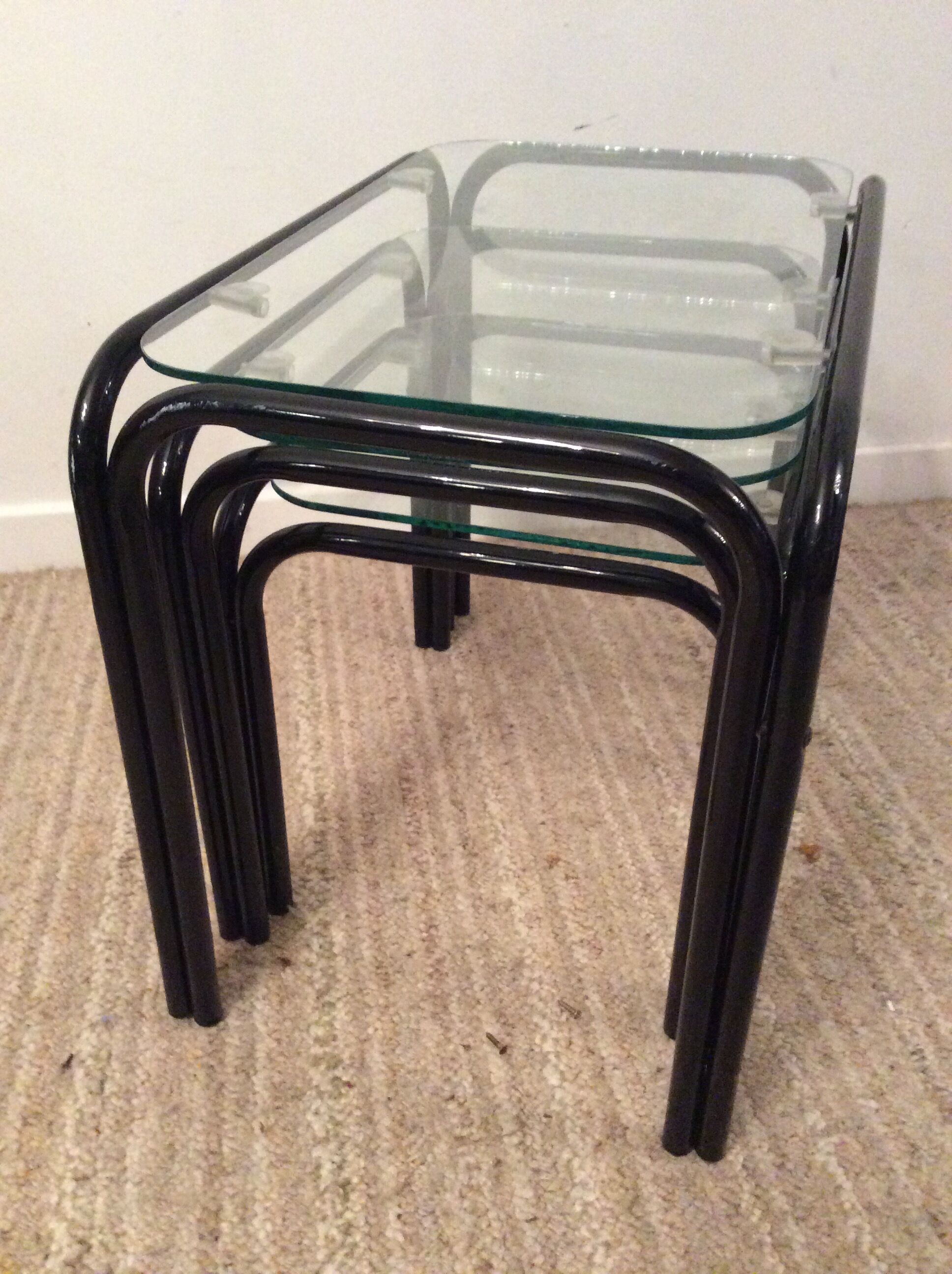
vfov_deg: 56.9
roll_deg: +2.2
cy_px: 637
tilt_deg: -34.4
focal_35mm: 32
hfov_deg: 44.1
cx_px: 476
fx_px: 1177
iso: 400
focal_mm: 3.3
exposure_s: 1/17
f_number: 2.4
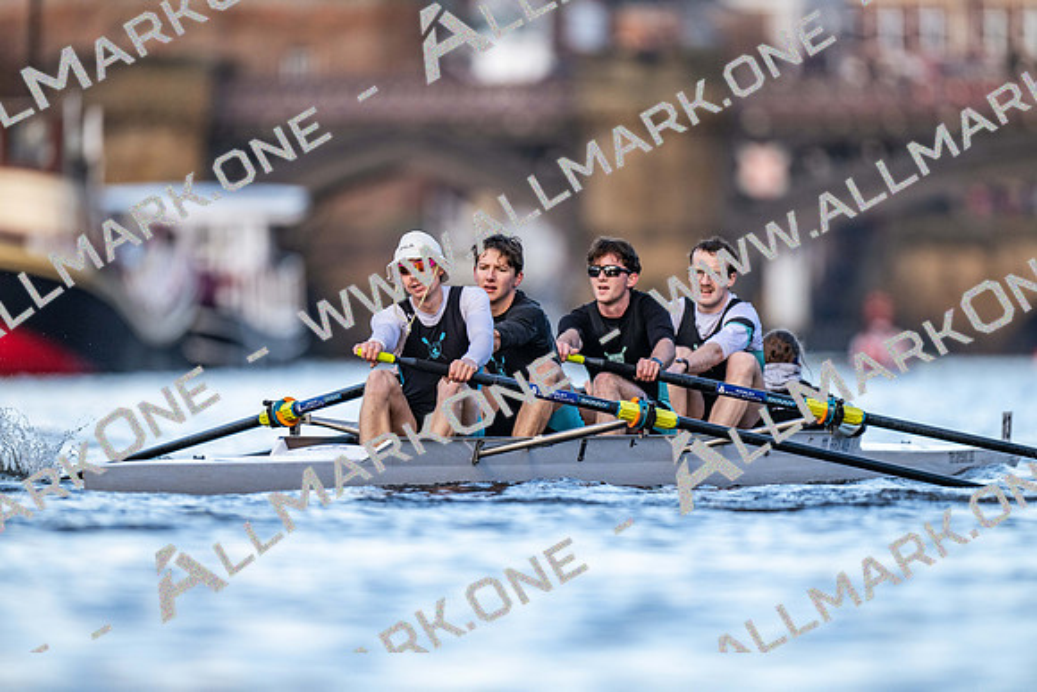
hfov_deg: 3.4
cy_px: 346
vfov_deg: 2.3
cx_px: 518
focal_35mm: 600
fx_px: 17287
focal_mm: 600
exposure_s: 1/2500
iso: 1400
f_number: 4
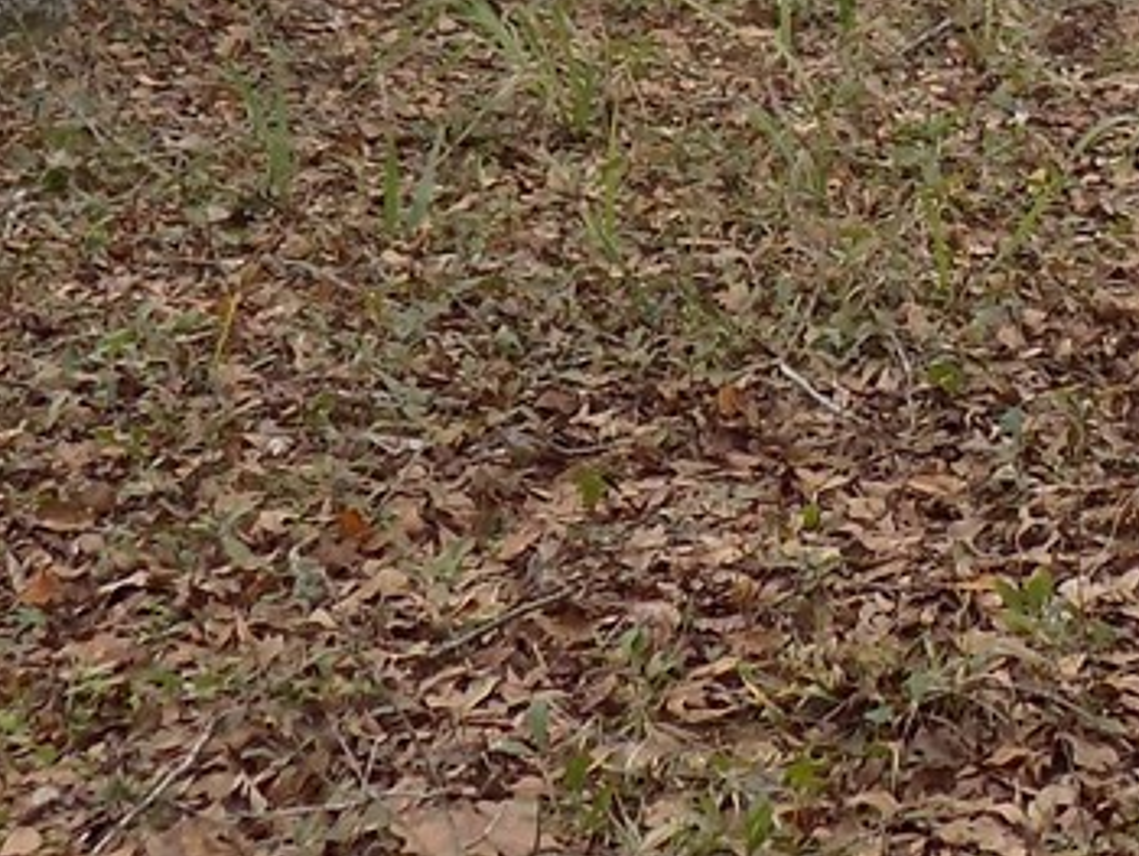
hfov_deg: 18.1
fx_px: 3457
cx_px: 1191
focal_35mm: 105
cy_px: -257
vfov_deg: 13.6
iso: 80
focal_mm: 4
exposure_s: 1/125
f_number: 3.1
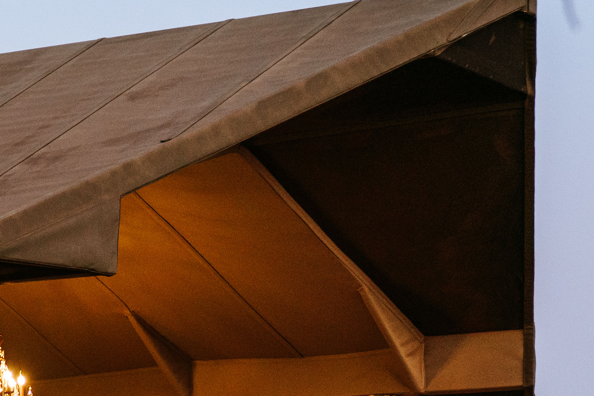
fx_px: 2987
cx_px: -257
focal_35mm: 181
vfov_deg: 7.6
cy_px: 381
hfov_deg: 11.0
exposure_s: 1/160
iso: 640
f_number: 2.8
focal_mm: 46
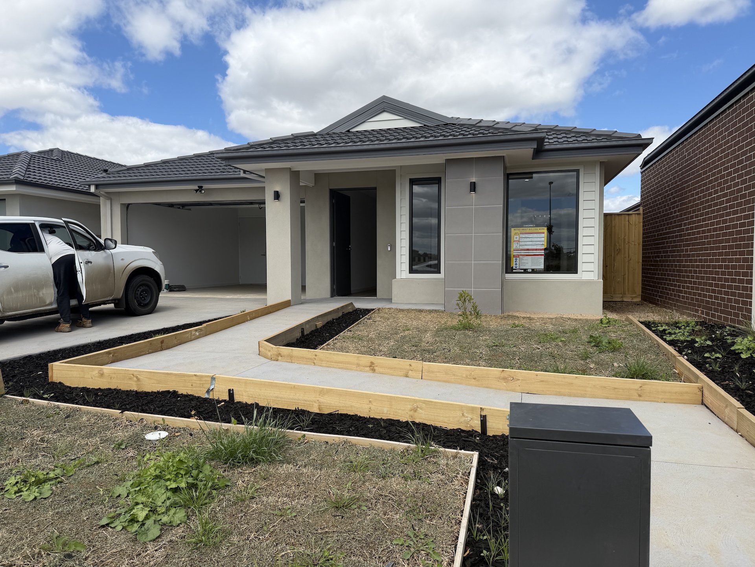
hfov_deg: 71.6
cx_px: 378
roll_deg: +0.2
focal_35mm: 24
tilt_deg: -2.8
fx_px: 523
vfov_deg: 56.8
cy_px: 284
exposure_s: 1/4673
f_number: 1.78
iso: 80
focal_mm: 6.76
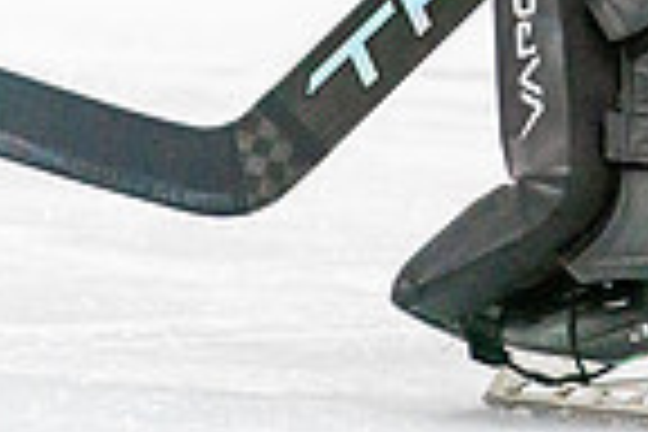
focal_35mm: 749
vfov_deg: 1.8
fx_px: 13481
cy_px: -412
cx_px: 594
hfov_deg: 2.8
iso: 3200
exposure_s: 1/1250
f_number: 2.8
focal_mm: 186
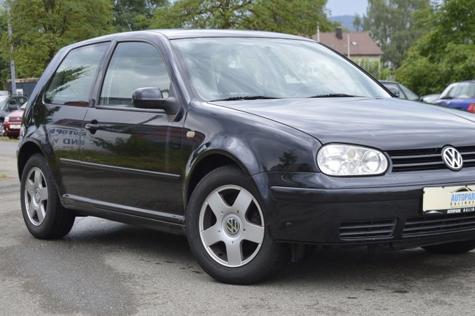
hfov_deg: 27.3
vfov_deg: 18.4
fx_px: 975
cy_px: 160
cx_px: 273
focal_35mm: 74
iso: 220
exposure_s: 1/125
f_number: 5.6
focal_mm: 40
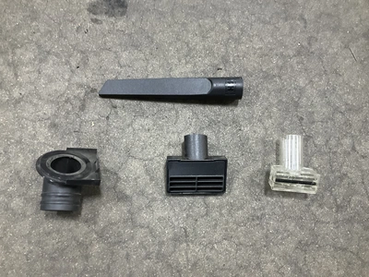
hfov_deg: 61.7
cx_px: 184
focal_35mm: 29
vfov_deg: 48.2
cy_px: 138
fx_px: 309
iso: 320
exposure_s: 1/40
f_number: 1.8
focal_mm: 3
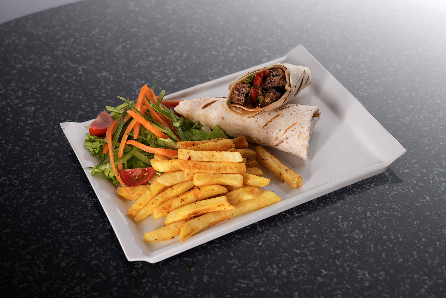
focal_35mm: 55
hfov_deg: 36.2
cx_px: 223
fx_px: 682
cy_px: 149
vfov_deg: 24.6
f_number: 2.8
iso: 250
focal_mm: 36.7
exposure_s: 1/30
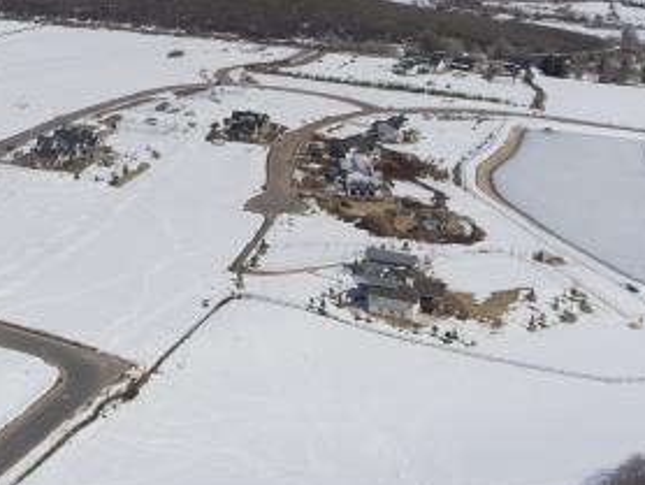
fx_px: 858
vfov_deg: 30.9
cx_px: 137
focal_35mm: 46
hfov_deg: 39.7
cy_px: 107
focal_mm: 3.61
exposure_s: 1/3200
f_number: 2.8
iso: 100
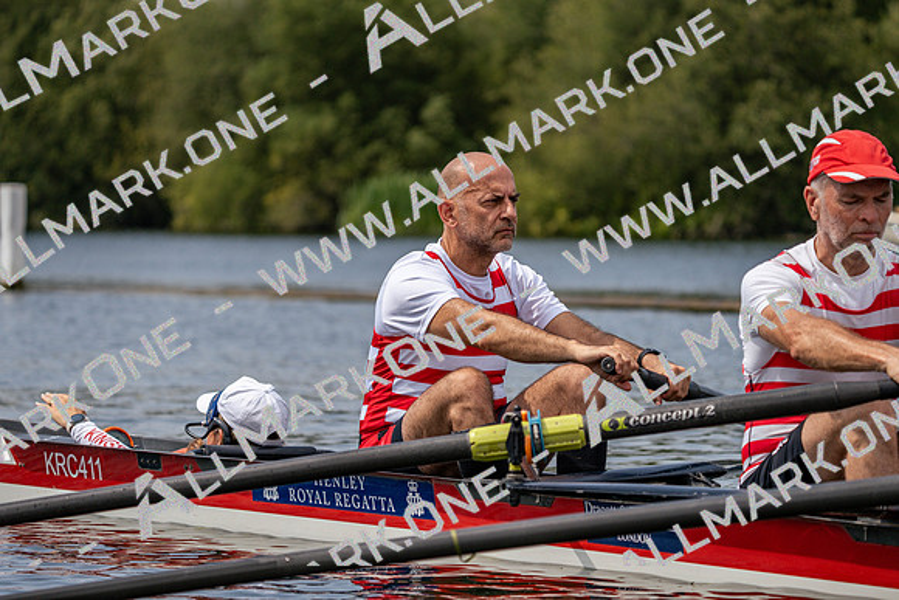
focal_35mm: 200
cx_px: 450
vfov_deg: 6.9
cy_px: 300
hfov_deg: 10.3
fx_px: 4995
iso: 250
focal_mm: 200
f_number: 5.6
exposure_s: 1/1600
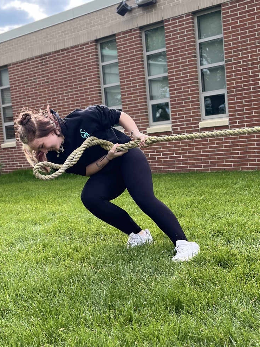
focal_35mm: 27
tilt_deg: -7.5
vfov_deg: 65.3
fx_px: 270
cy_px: 174
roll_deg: +1.9
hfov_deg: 51.4
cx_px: 130
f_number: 1.6
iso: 50
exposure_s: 1/845
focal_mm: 5.1
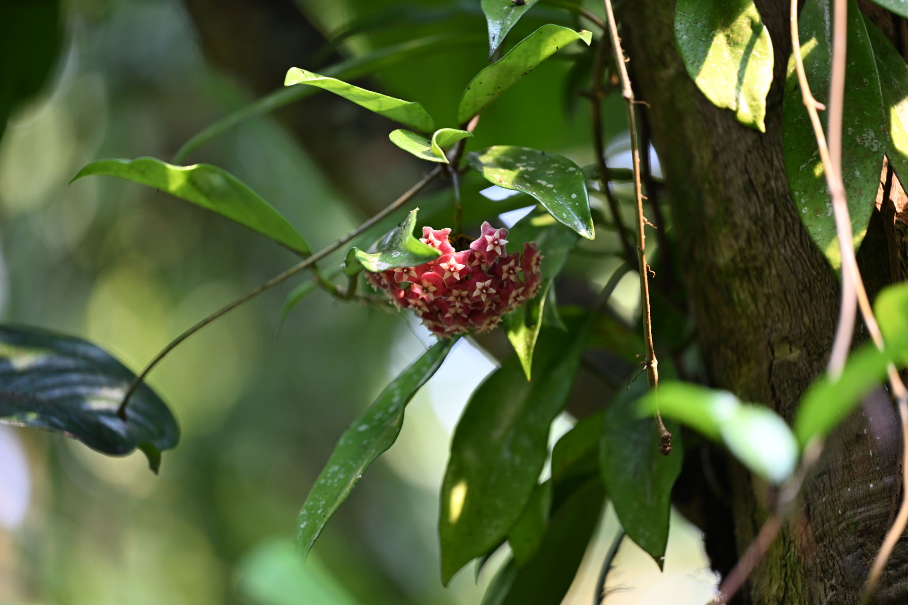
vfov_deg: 6.9
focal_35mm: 200
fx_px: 5044
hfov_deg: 10.3
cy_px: 302
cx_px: 454
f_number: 2.8
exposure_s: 1/125
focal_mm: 200
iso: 500
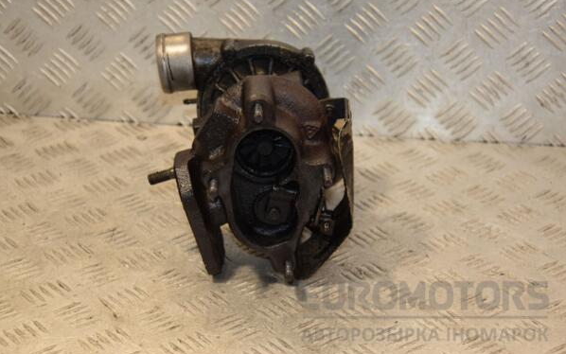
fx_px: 1373
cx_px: 283
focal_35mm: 89
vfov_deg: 14.7
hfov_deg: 23.3
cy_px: 169
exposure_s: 1/160
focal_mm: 58
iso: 800
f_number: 5
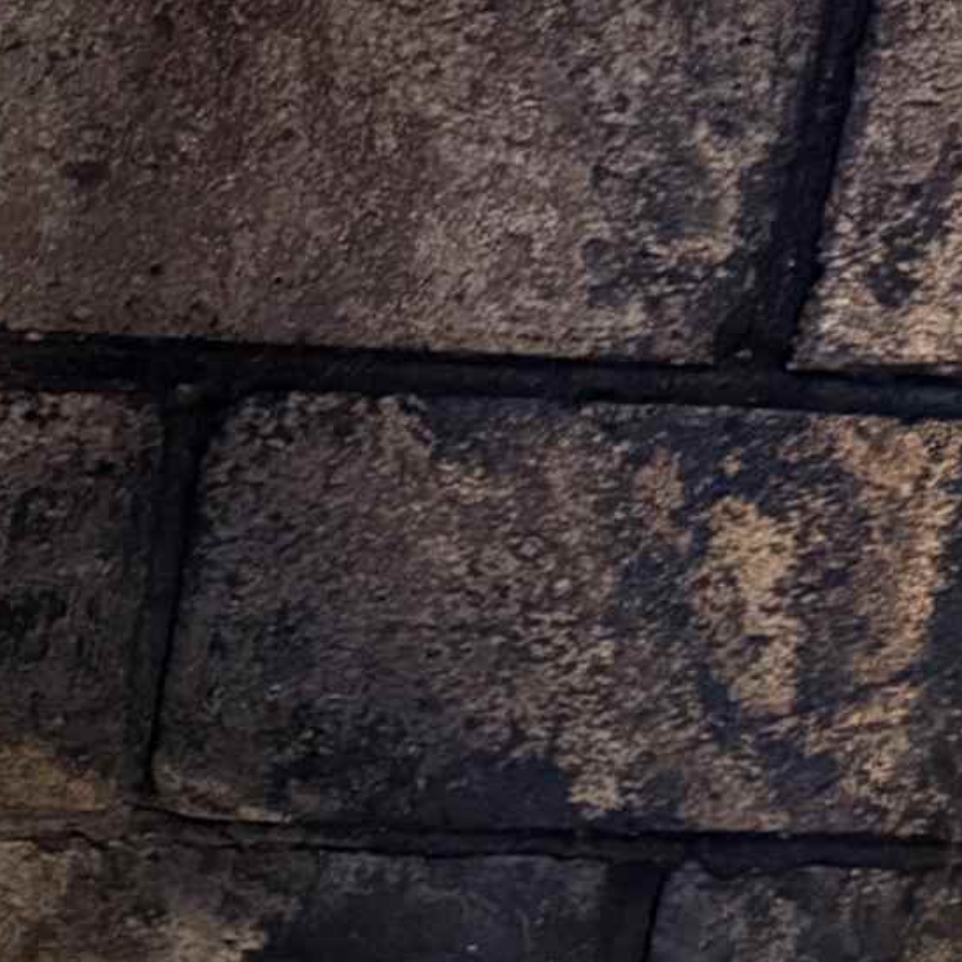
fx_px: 3742
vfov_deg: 13.8
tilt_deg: -25.1
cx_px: -495
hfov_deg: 13.7
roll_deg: -1.4
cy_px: 1401
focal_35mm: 119
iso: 800
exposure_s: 1/30
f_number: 1.78
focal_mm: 6.76
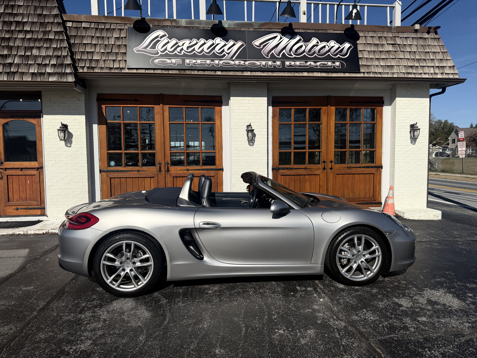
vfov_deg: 56.8
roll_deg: +0.4
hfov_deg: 71.6
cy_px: 179
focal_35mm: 24
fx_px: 331
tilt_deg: -3.3
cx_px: 238
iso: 125
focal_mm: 6.76
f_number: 1.78
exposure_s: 1/14286
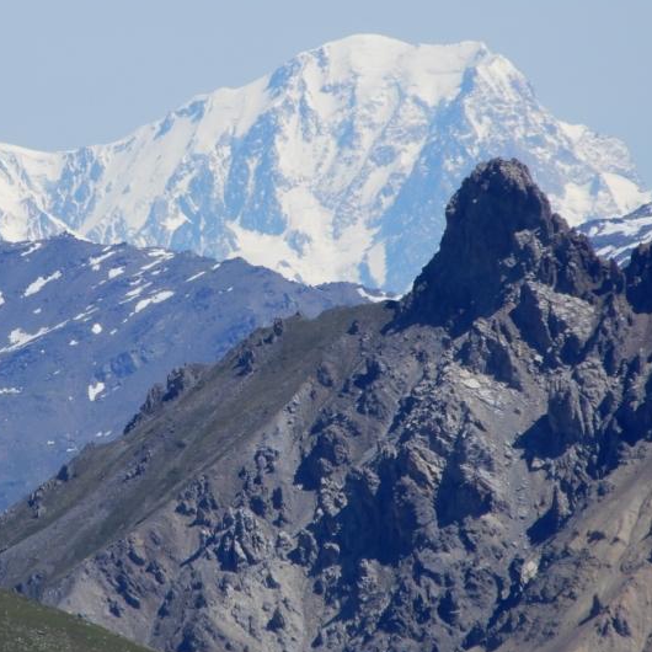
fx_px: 18198
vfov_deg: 2.1
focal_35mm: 854
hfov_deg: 2.1
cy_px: 244
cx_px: 145
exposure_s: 1/500
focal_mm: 89.2
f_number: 6.3
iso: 80
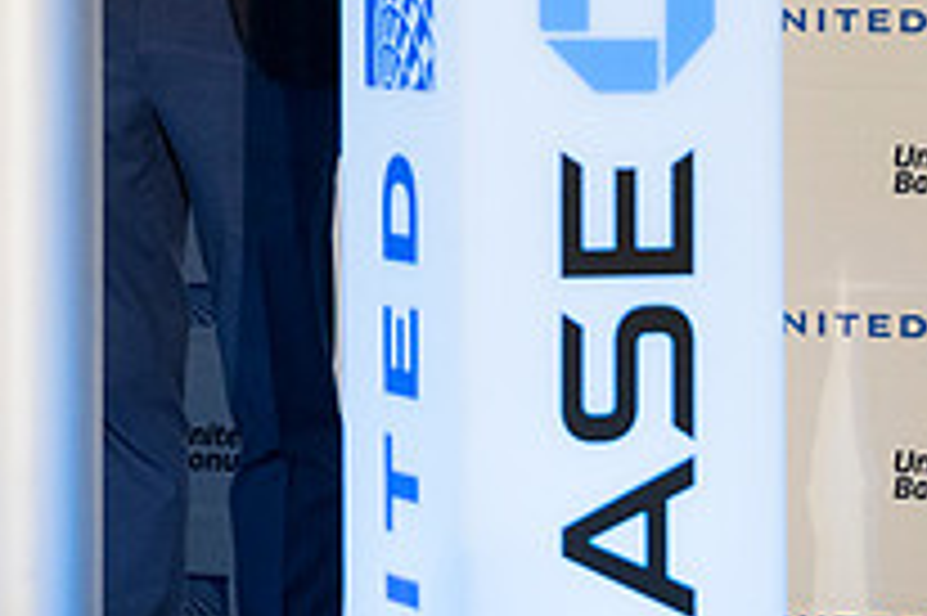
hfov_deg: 10.1
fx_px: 5223
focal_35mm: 203
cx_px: 180
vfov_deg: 6.7
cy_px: -157
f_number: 2.8
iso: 800
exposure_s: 1/200
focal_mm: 48
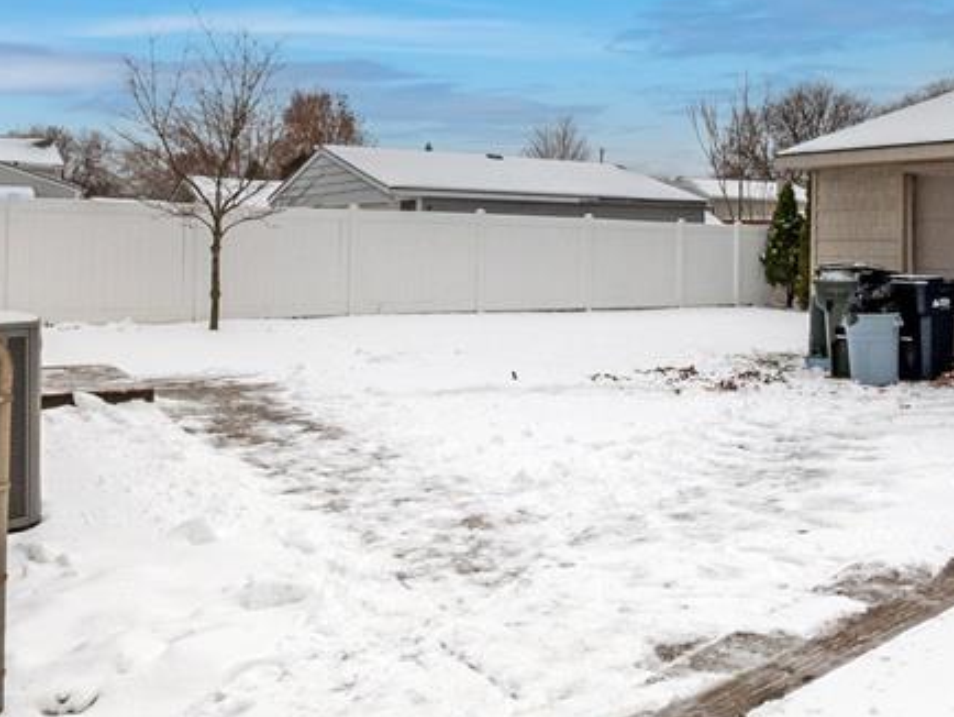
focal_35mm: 34
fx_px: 938
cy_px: 222
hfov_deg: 52.0
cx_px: 697
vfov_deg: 41.1
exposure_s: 1/80
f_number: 14
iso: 800
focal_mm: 10
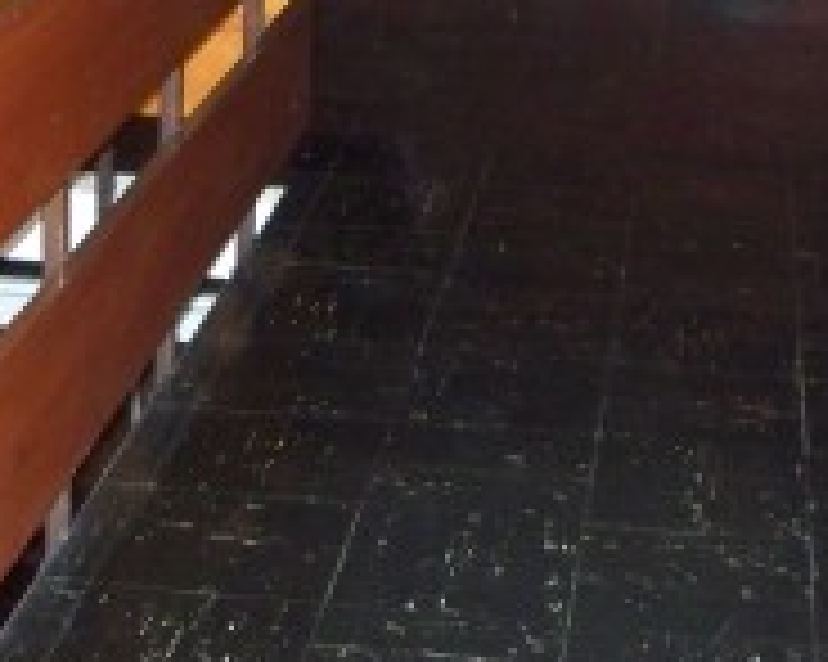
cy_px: 108
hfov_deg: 19.6
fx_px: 2400
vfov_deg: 15.6
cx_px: 338
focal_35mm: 98
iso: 400
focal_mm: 7.54
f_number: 2.8
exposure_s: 1/30
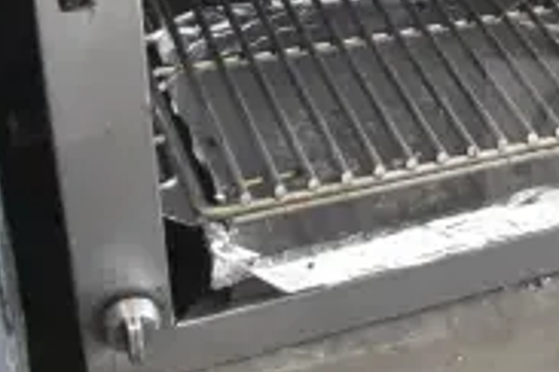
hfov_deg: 19.8
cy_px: -38
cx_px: 828
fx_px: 1397
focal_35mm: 90
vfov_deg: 14.8
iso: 6400
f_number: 4.5
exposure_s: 1/80
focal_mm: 18
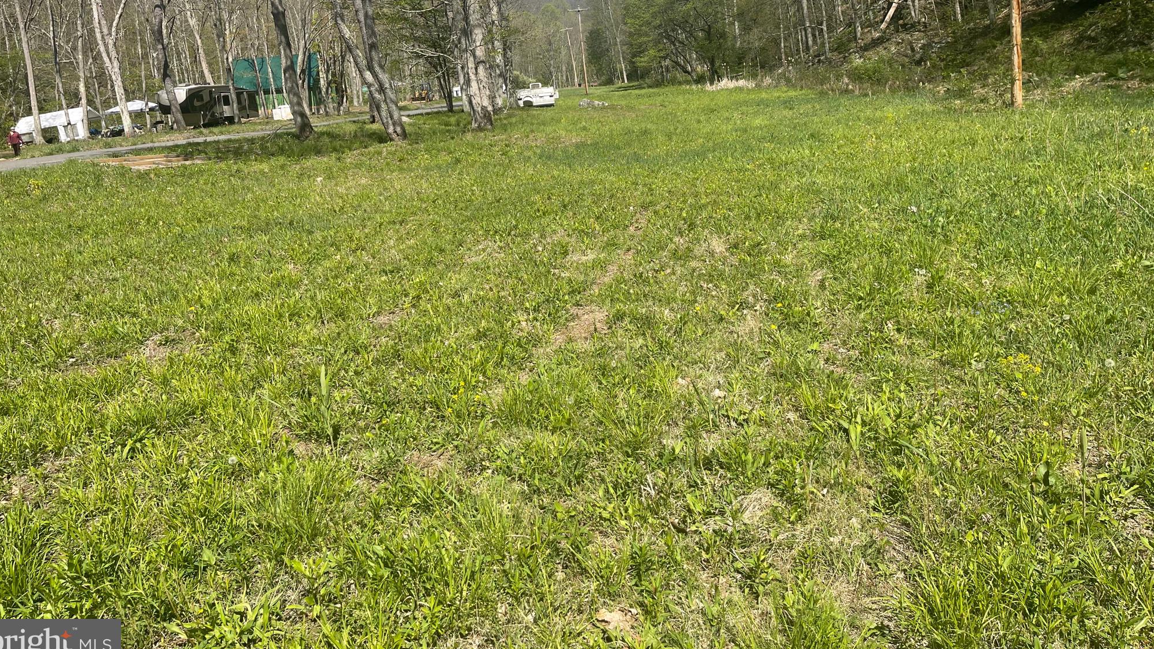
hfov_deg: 67.9
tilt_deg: -8.4
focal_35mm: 28
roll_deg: +5.1
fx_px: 857
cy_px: 222
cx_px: 569
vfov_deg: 41.0
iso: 32
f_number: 1.6
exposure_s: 1/2597
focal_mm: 5.1
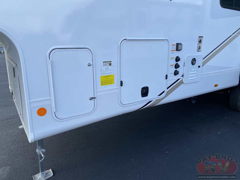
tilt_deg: -15.7
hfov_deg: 67.3
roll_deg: +2.1
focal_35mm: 26
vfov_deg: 53.1
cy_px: 90
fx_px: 180
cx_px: 120
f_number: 1.8
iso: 32
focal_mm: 4.25
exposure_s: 1/788
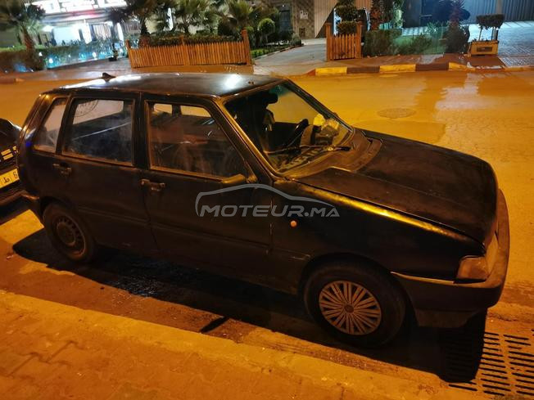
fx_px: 417
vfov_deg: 51.4
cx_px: 267
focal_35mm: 27
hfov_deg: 65.3
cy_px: 200
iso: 1000
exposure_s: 1/20
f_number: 1.6
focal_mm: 5.56
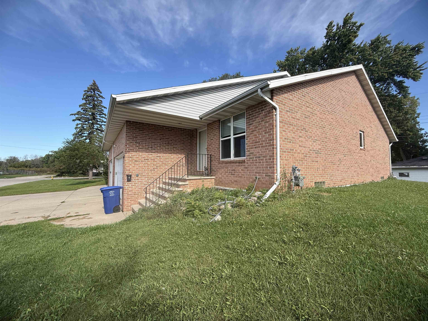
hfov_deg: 102.1
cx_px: 214
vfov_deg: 85.7
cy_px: 160
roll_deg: +0.0
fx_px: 173
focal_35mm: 14
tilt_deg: +3.1
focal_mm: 2.22
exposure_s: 1/799
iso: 50
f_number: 2.2
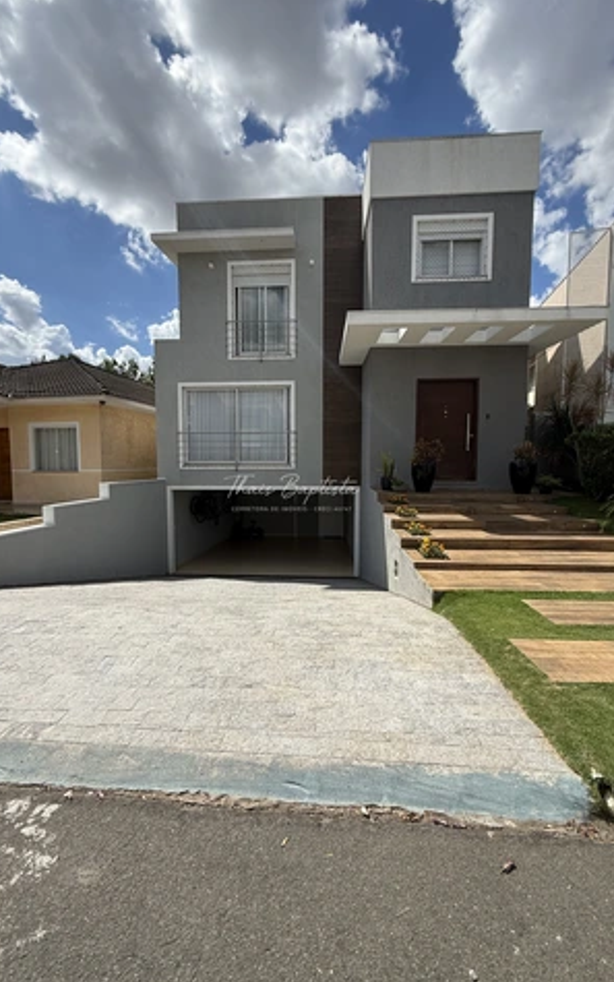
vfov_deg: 101.5
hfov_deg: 74.8
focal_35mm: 15
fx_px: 401
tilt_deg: -4.1
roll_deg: -0.3
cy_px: 492
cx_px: 291
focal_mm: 2.22
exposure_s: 1/2506
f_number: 2.2
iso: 50
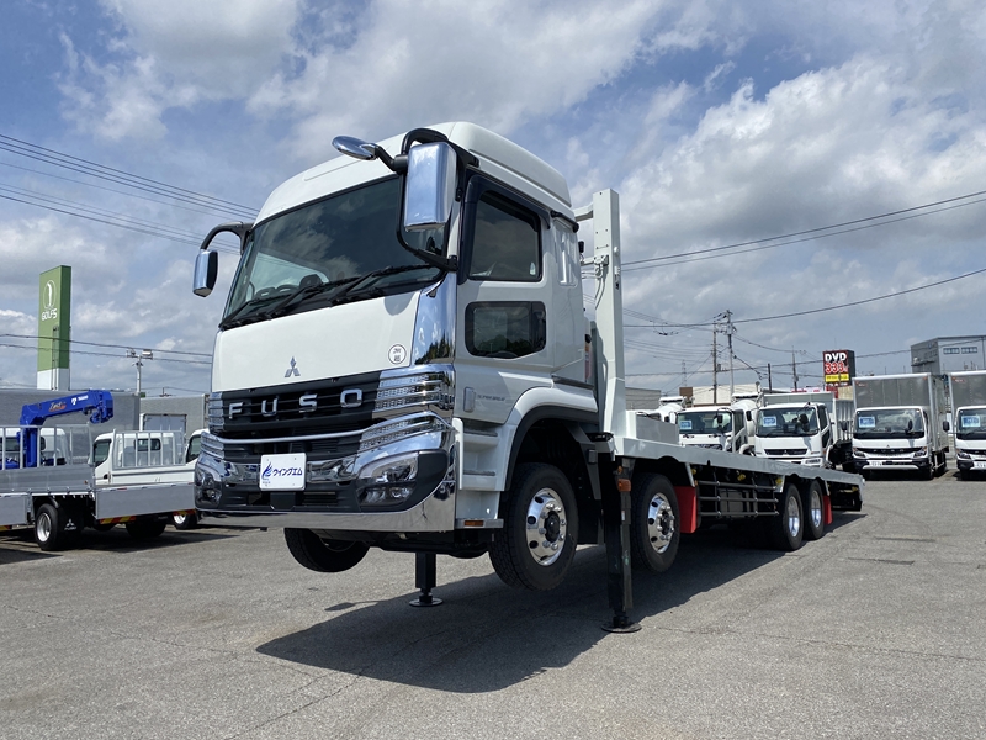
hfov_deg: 67.3
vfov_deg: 53.1
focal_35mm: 26
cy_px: 370
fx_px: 741
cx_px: 493
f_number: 1.8
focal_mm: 4.25
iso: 32
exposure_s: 1/5495
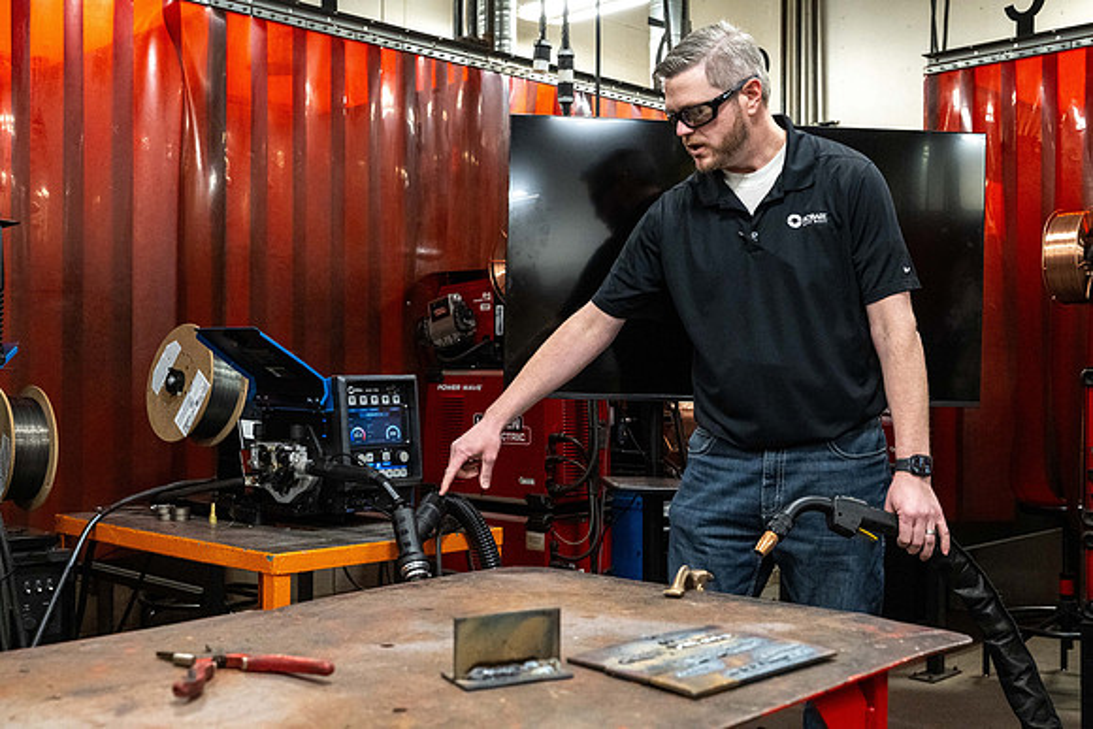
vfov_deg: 33.4
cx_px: 546
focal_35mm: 40
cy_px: 364
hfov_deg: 48.4
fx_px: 1215
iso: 4000
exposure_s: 1/200
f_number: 7.1
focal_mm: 40
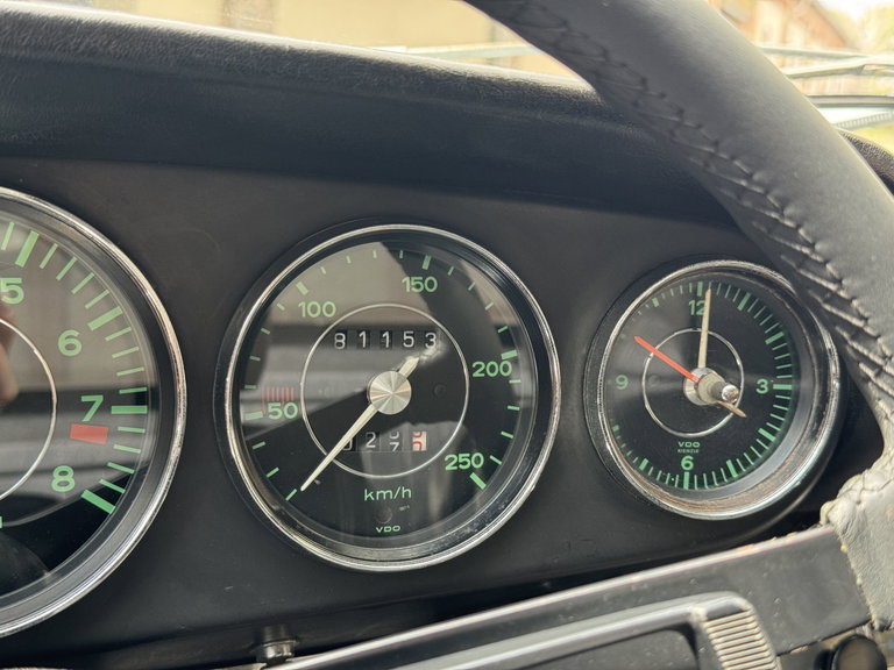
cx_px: 447
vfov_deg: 30.3
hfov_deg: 39.7
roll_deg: -5.2
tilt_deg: -9.4
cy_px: 335
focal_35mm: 48
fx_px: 1240
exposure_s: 1/77
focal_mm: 6.76
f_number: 1.78
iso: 100
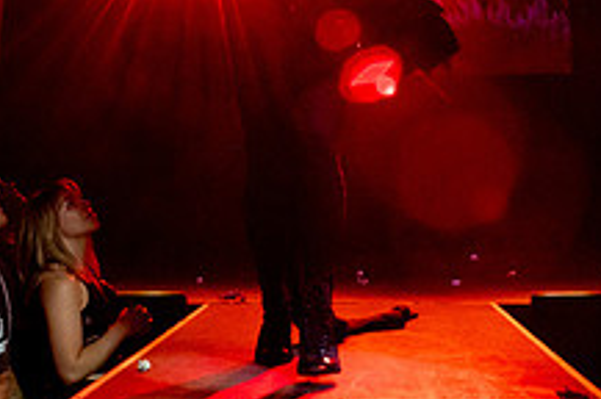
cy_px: -22
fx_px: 1250
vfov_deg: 17.6
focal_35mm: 75
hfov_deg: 27.0
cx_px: 291
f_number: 13
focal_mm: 28
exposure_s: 1/80
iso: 6400
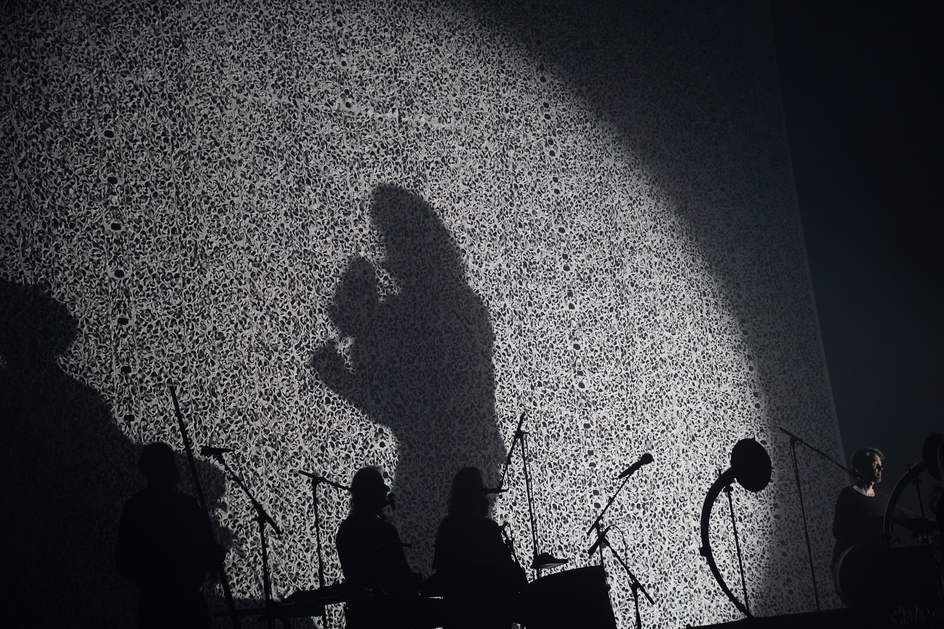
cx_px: 472
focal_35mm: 59
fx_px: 1547
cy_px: 314
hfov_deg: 33.9
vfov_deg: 23.0
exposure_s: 1/160
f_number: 4
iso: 4000
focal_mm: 59
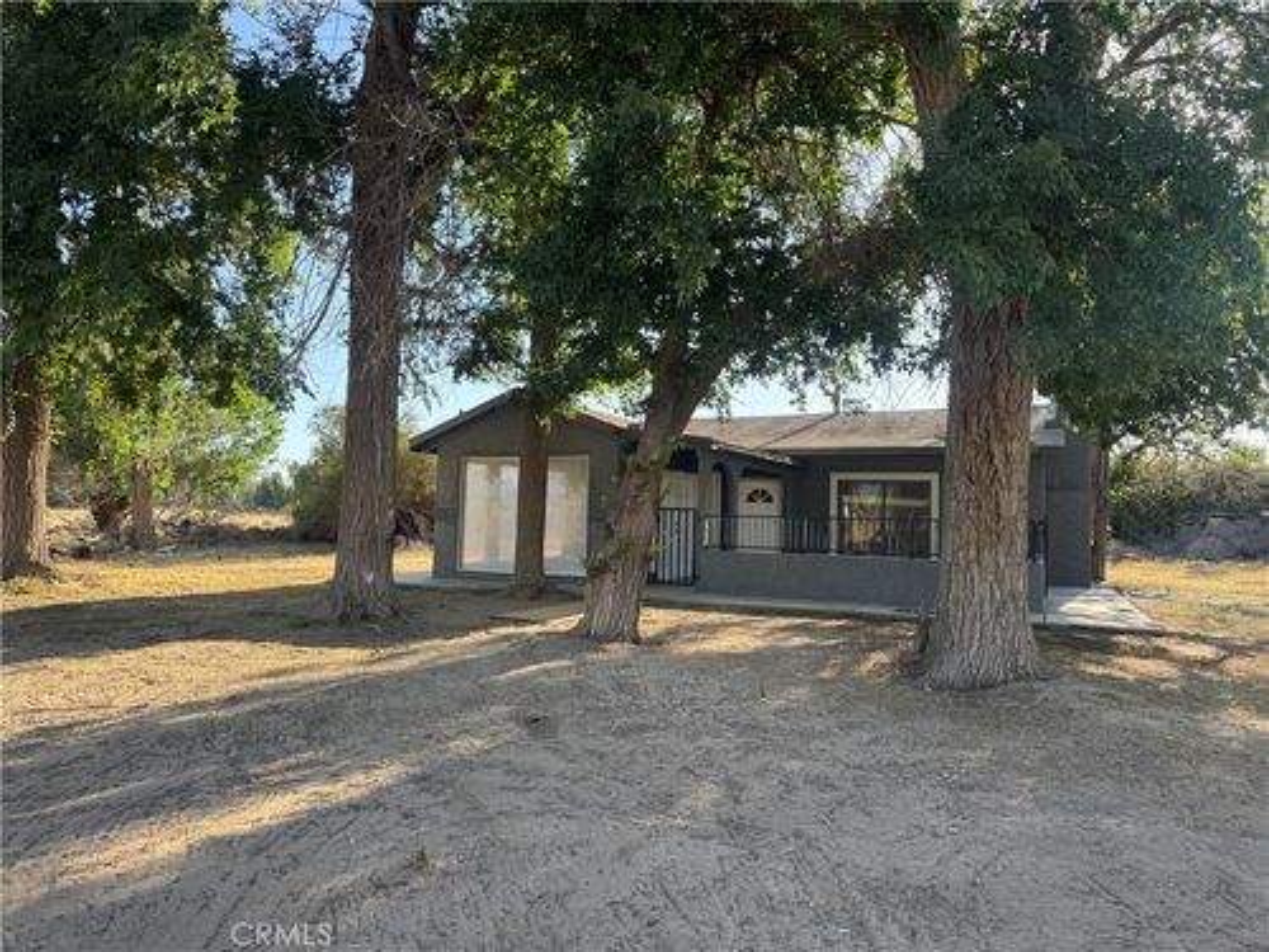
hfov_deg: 71.6
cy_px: 476
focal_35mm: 24
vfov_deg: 56.8
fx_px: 880
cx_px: 634
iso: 80
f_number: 1.78
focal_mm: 6.76
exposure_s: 1/773
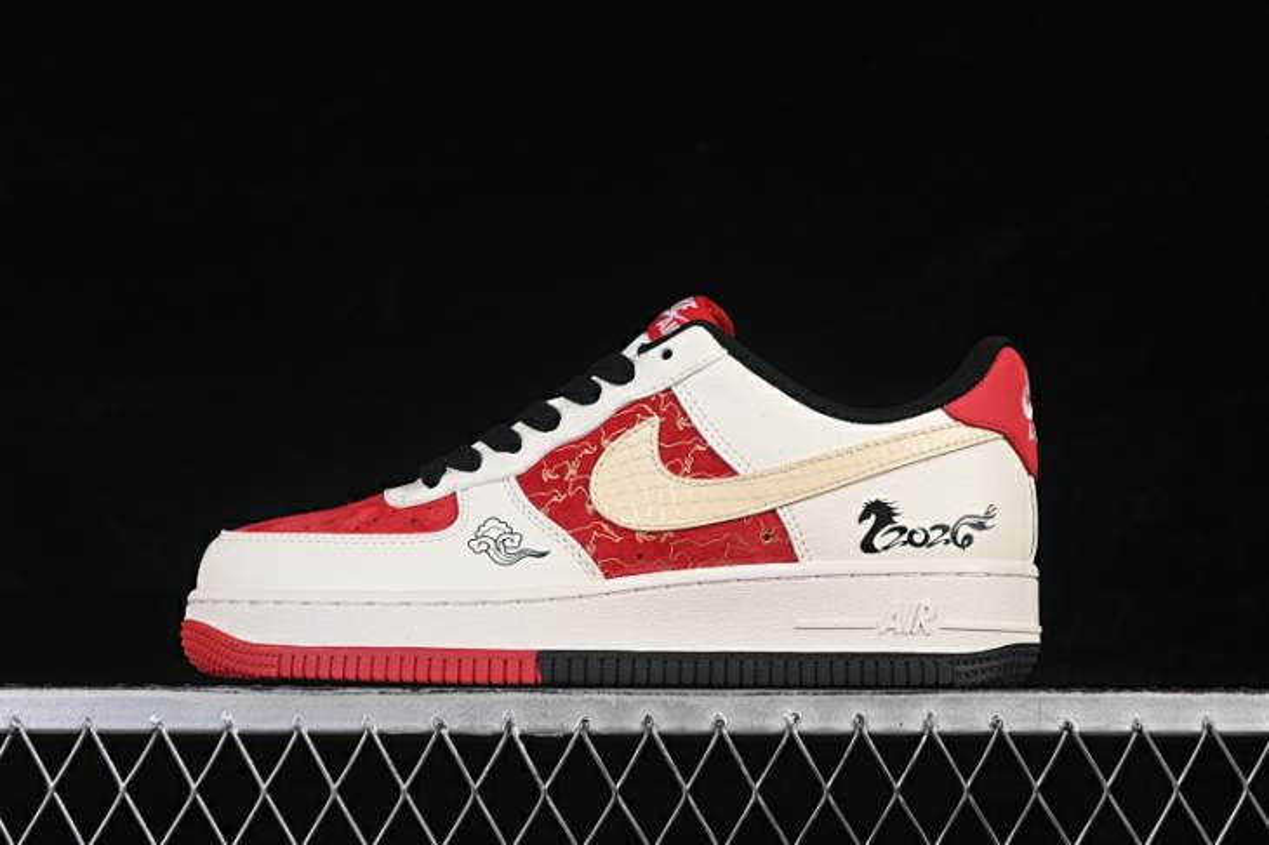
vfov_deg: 18.2
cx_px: 634
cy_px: 422
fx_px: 2642
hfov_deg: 27.0
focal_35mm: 75
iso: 160
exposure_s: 1/80
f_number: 8
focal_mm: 50
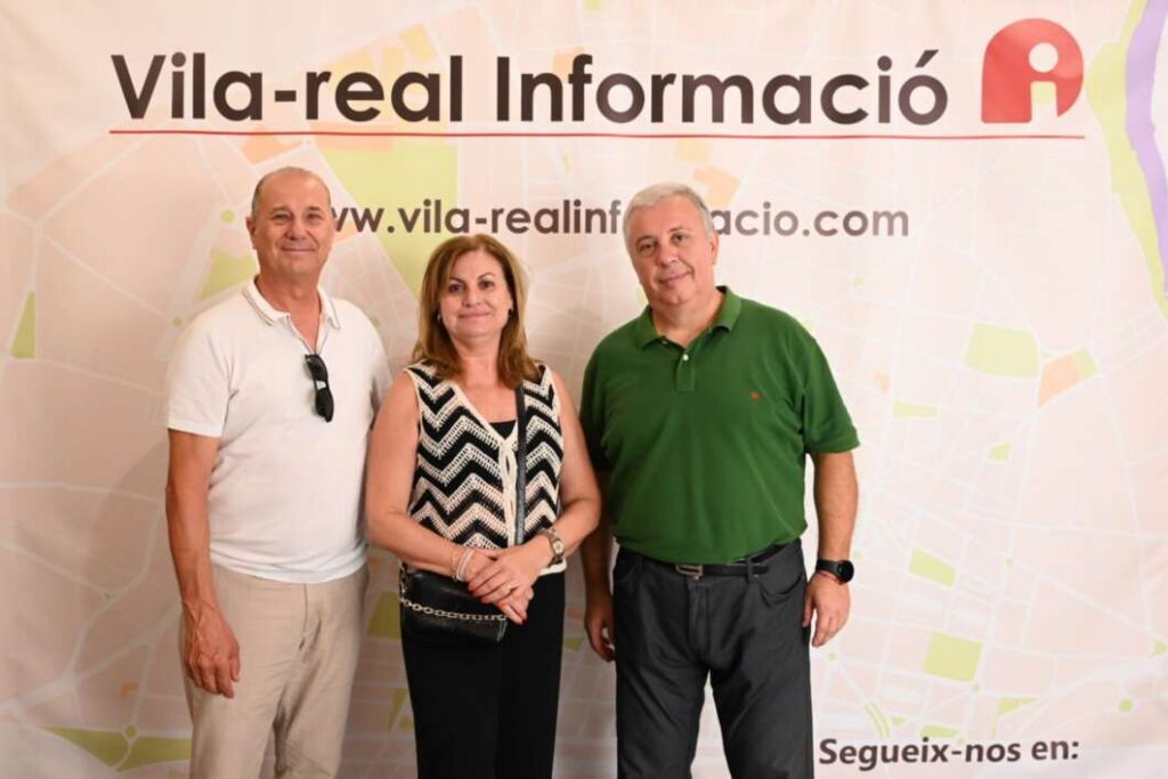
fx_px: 1087
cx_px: 584
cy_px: 390
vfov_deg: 39.4
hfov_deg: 56.5
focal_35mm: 34
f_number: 4
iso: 6400
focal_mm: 33.5
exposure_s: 1/250
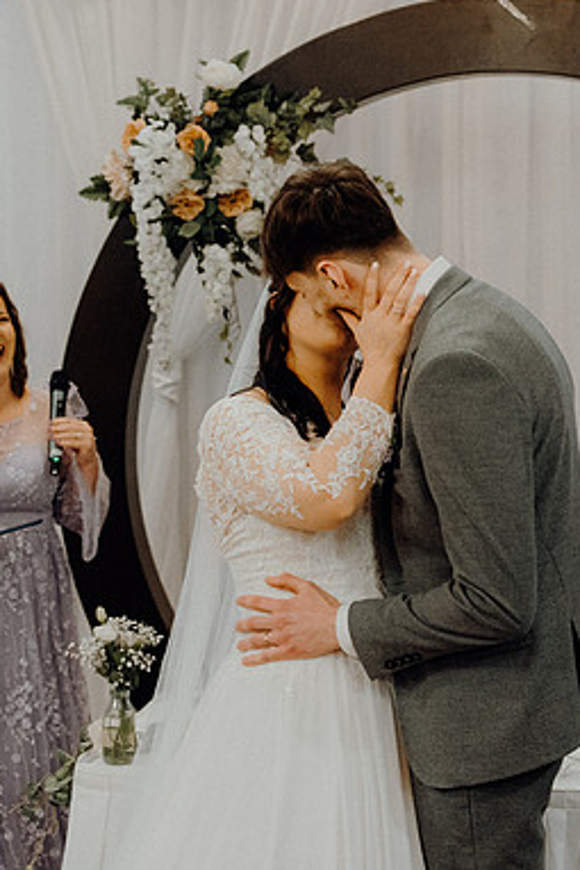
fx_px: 1907
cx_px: 396
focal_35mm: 79
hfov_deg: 17.2
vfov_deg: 25.7
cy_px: 432
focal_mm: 52
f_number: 3.5
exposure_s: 1/200
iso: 5000
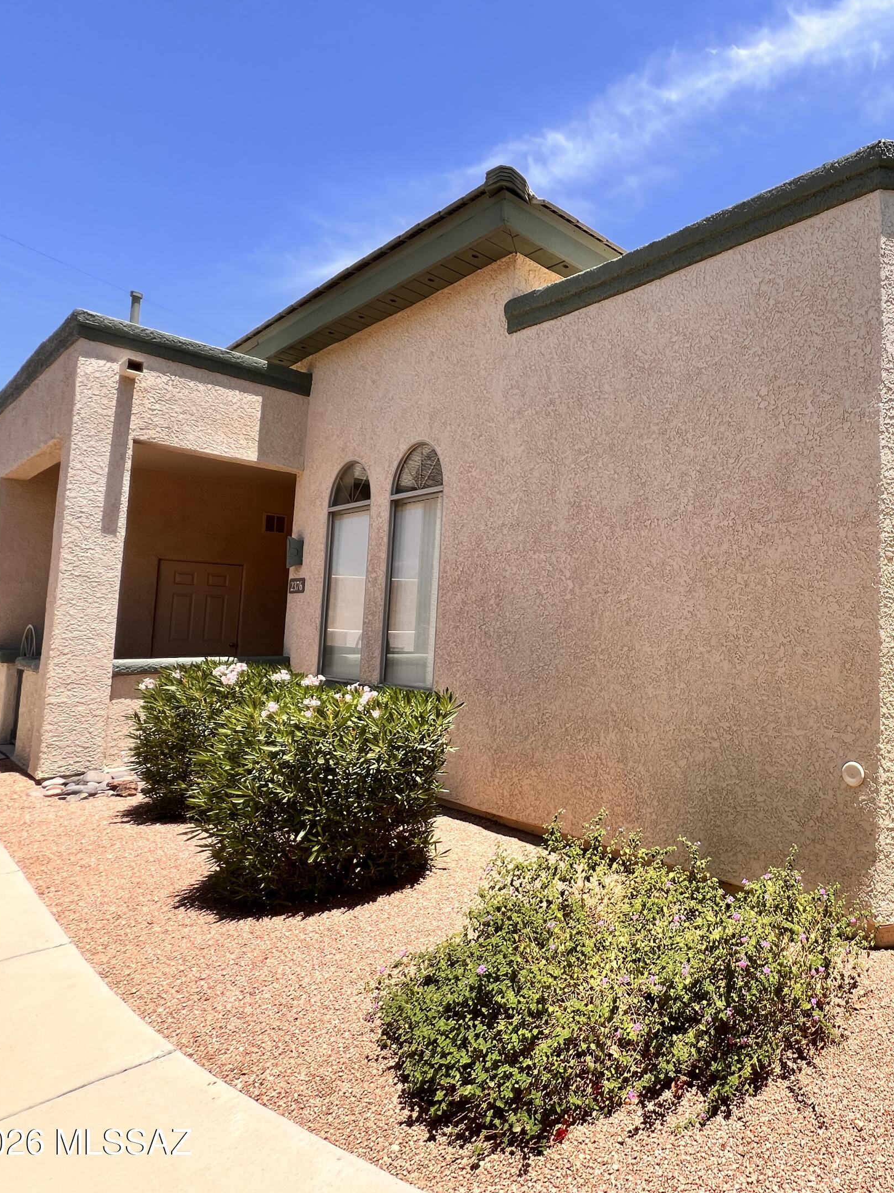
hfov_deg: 62.8
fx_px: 620
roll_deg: -1.2
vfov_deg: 87.7
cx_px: 765
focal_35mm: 18
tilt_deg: +3.8
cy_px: 580
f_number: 1.8
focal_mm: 1.57
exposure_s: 1/986
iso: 32
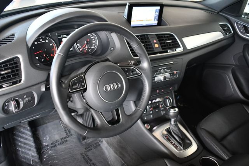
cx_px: 124
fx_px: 228
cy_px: 83
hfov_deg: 57.2
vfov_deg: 39.9
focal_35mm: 33
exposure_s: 1/125
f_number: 3.8
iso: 2200
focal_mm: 22
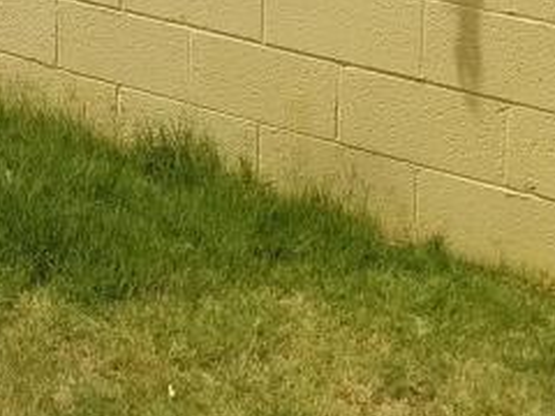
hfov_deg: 16.2
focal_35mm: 111
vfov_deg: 11.9
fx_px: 1780
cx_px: -275
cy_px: -416
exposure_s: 1/3704
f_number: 1.7
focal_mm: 4.2
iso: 50
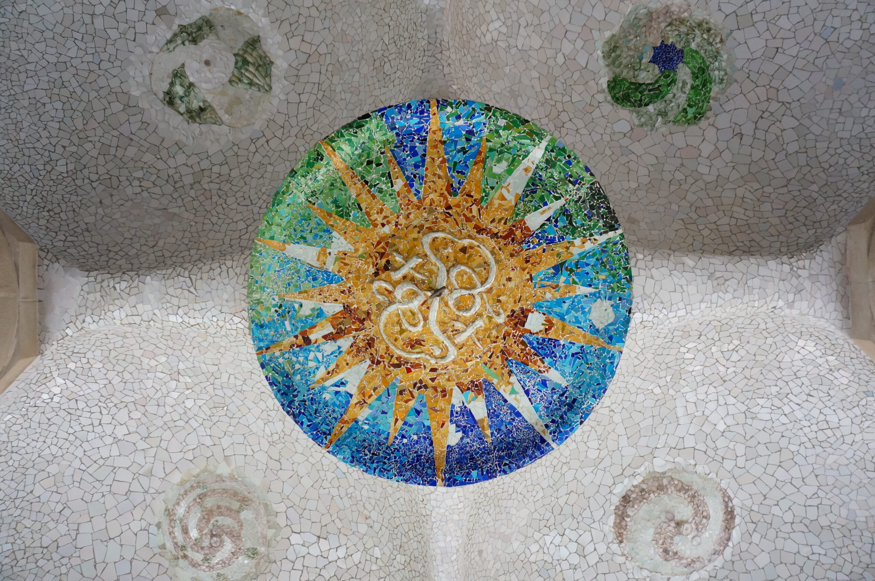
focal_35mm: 24
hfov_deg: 73.8
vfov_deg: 53.0
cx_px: 438
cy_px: 290
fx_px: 582
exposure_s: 1/60
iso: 1000
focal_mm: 16
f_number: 4
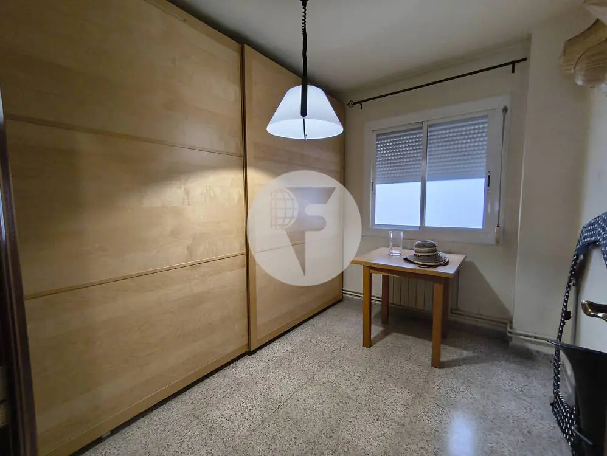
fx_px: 263
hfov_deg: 98.1
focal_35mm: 15
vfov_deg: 81.8
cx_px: 304
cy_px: 228
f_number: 2.2
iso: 400
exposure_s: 1/33.3
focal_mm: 1.65
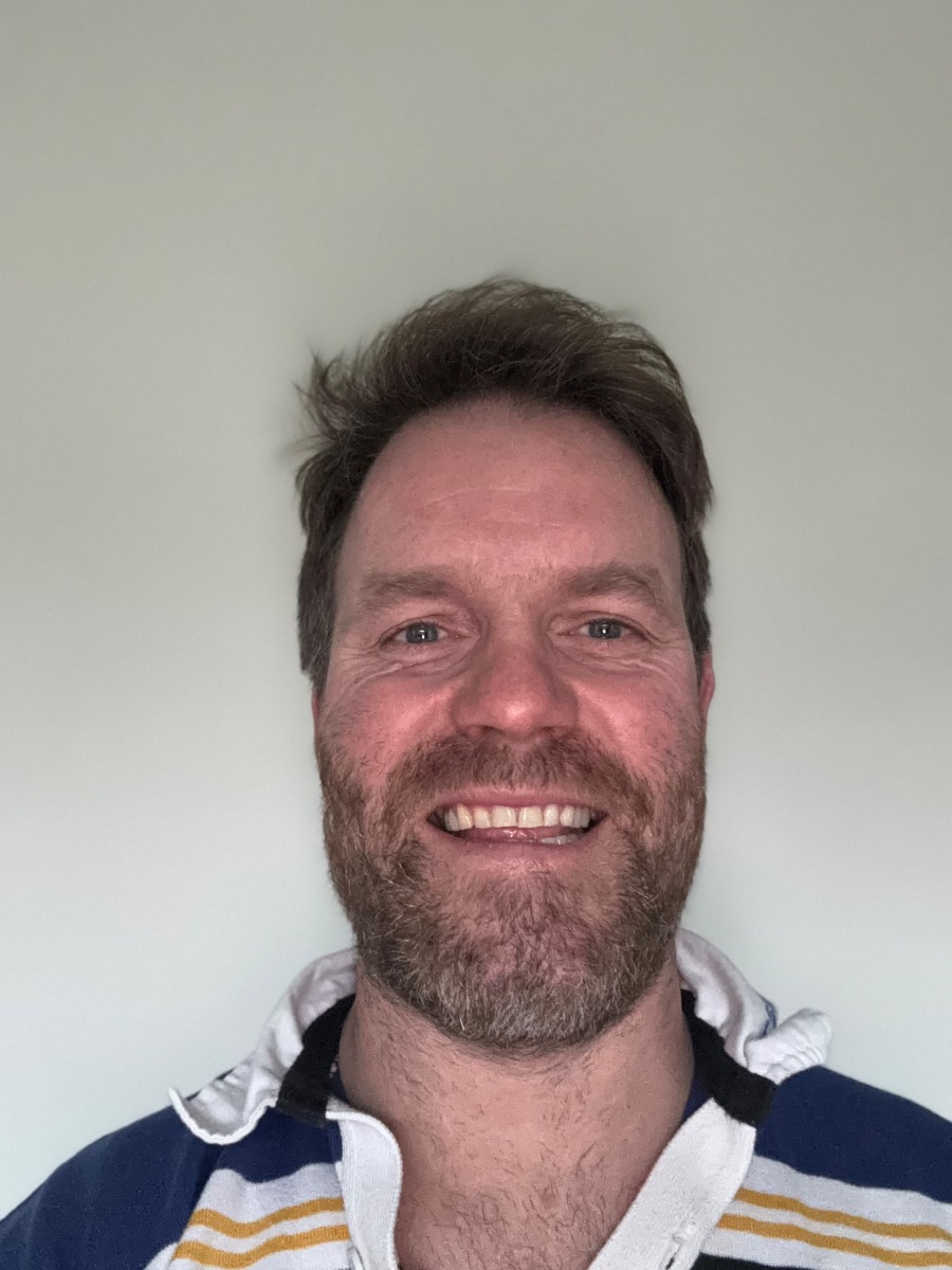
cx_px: 476
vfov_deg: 60.0
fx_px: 1100
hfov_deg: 46.8
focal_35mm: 30
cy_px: 635
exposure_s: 1/50
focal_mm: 2.69
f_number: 1.9
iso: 250
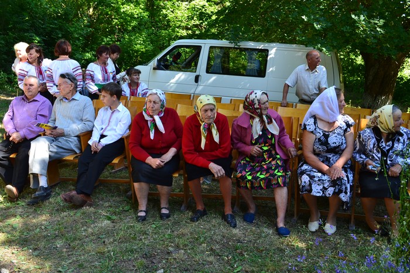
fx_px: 444
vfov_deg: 34.2
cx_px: 205
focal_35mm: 39
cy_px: 136
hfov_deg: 49.6
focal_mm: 26
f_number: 8
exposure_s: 1/60
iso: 400
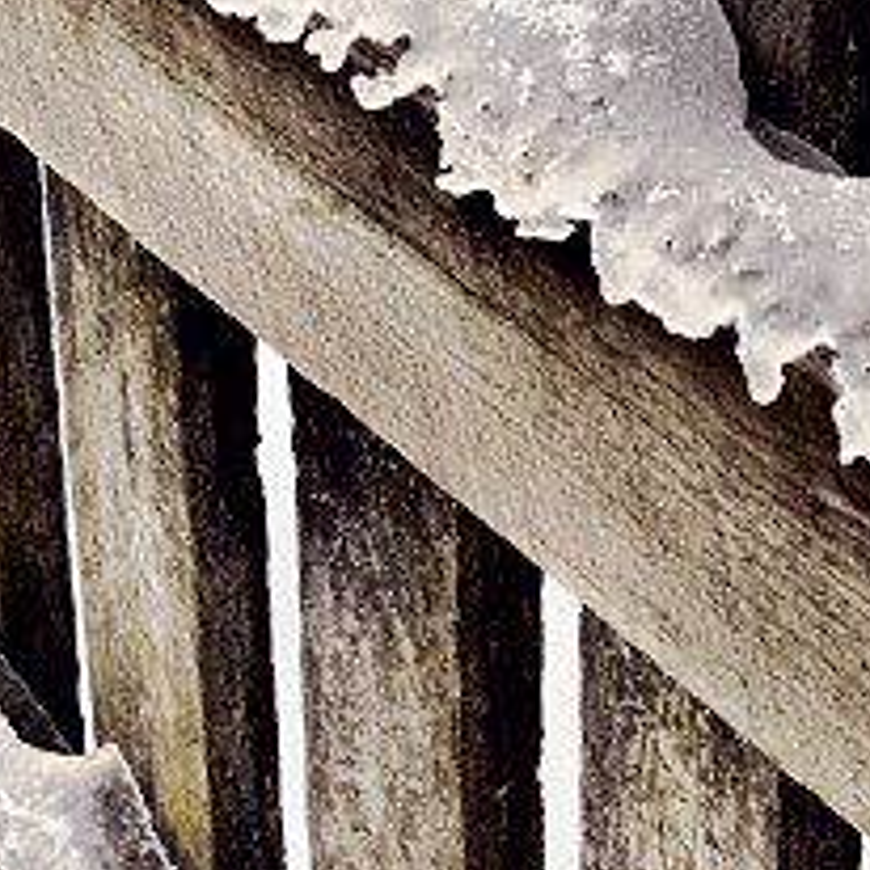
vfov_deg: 15.7
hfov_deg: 15.7
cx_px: 268
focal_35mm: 111
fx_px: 3156
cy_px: 380
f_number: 9.5
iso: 200
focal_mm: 28
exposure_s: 1/125
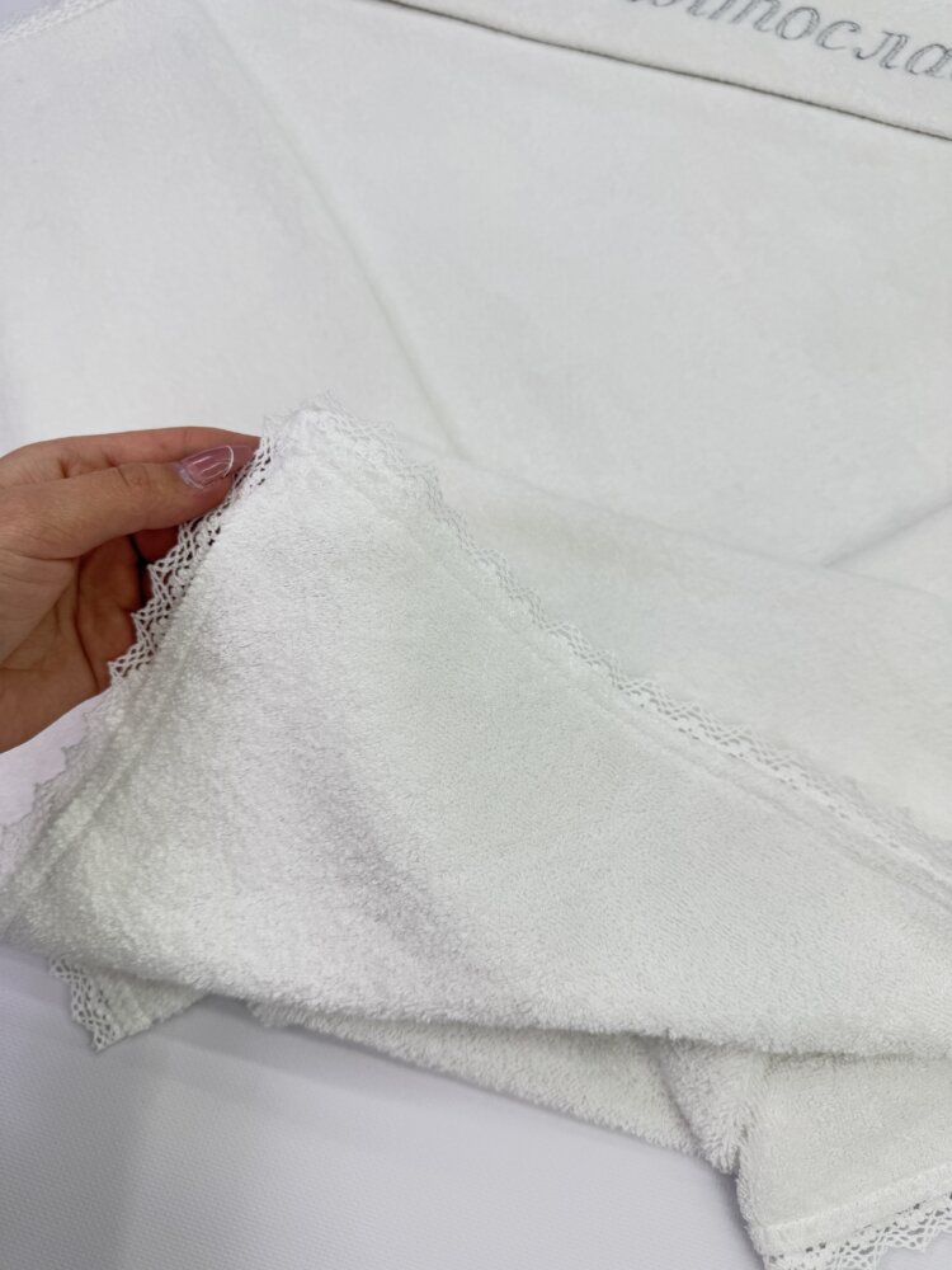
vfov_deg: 71.6
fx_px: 880
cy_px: 635
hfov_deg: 56.8
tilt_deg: -71.9
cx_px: 476
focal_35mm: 24
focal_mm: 6.76
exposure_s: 1/980
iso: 80
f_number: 1.78
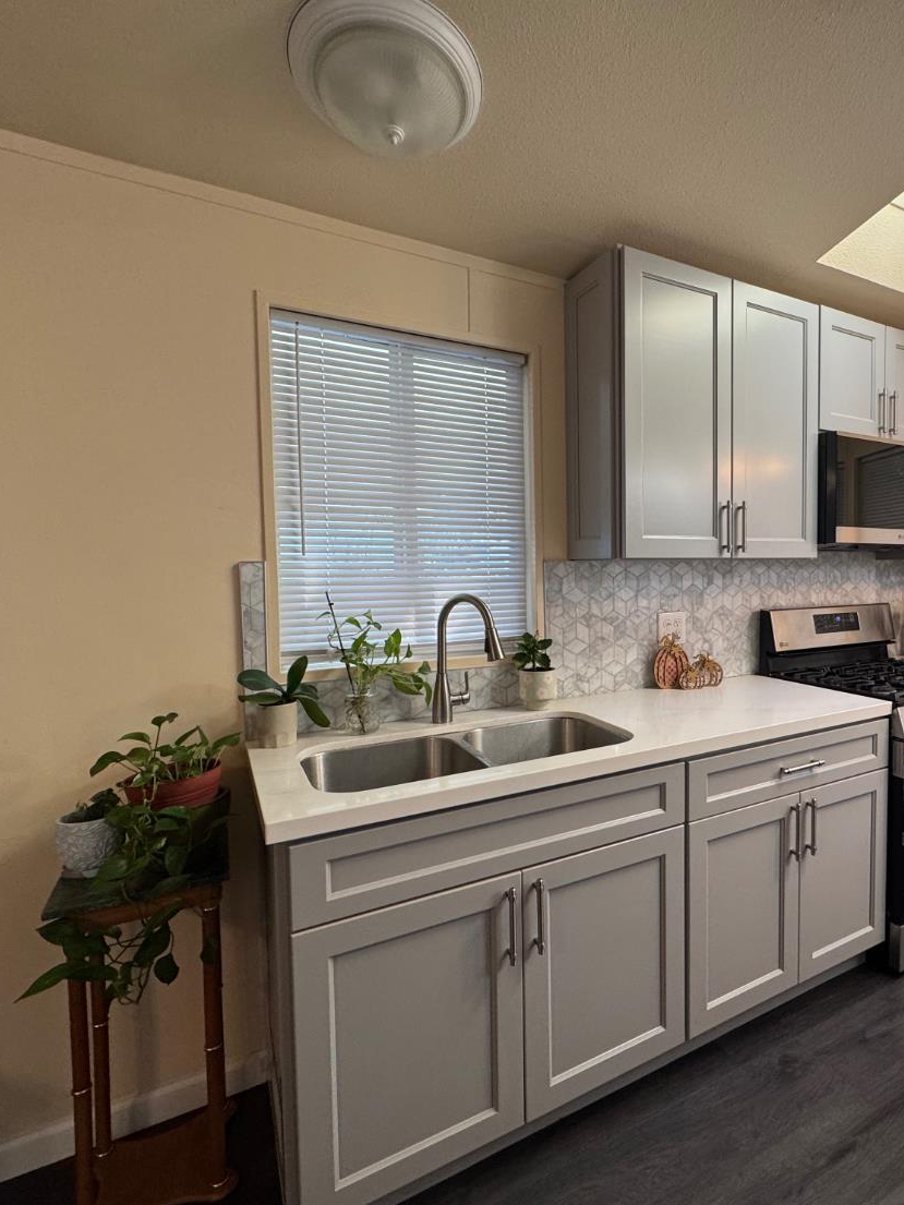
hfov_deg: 66.1
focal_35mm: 19
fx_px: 661
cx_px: 629
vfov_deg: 84.7
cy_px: 596
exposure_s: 1/120
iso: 160
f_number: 2.2
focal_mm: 2.22
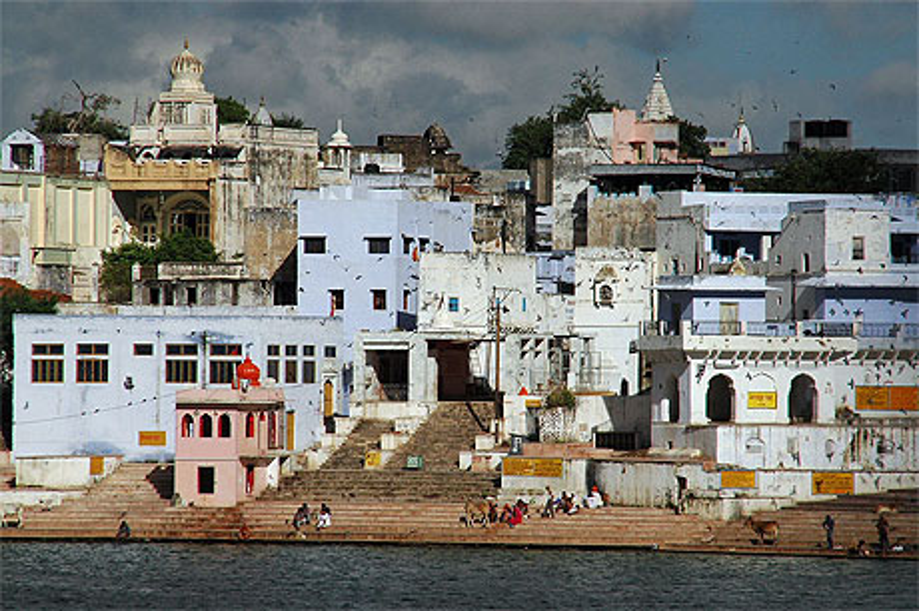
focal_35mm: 300
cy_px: 306
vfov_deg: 4.6
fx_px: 7653
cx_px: 460
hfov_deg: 6.9
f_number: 13
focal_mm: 200
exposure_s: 1/1600
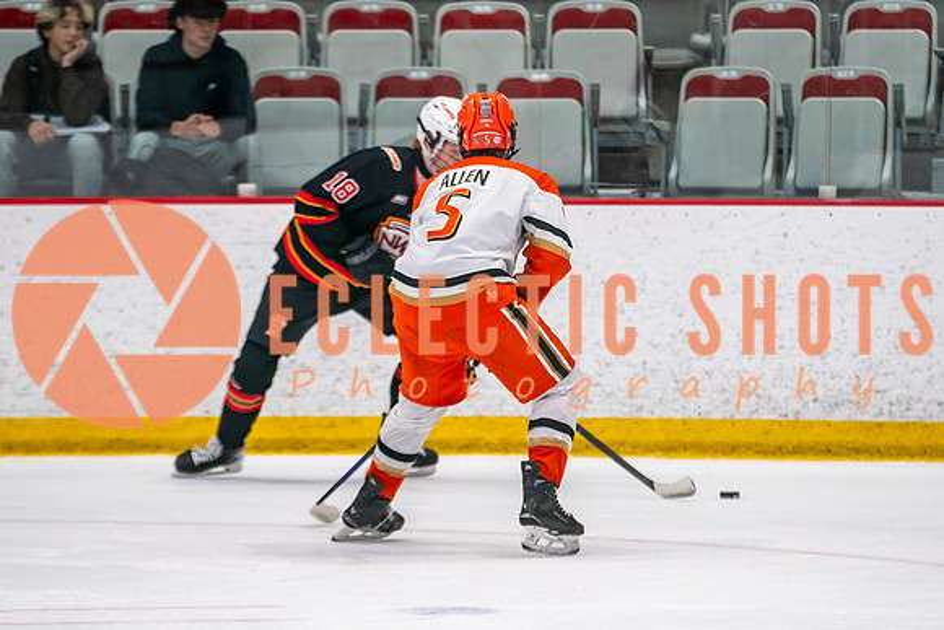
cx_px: 489
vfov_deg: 4.9
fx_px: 7333
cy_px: 348
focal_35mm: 280
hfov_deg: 7.4
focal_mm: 160
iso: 800
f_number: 2.8
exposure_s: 1/640
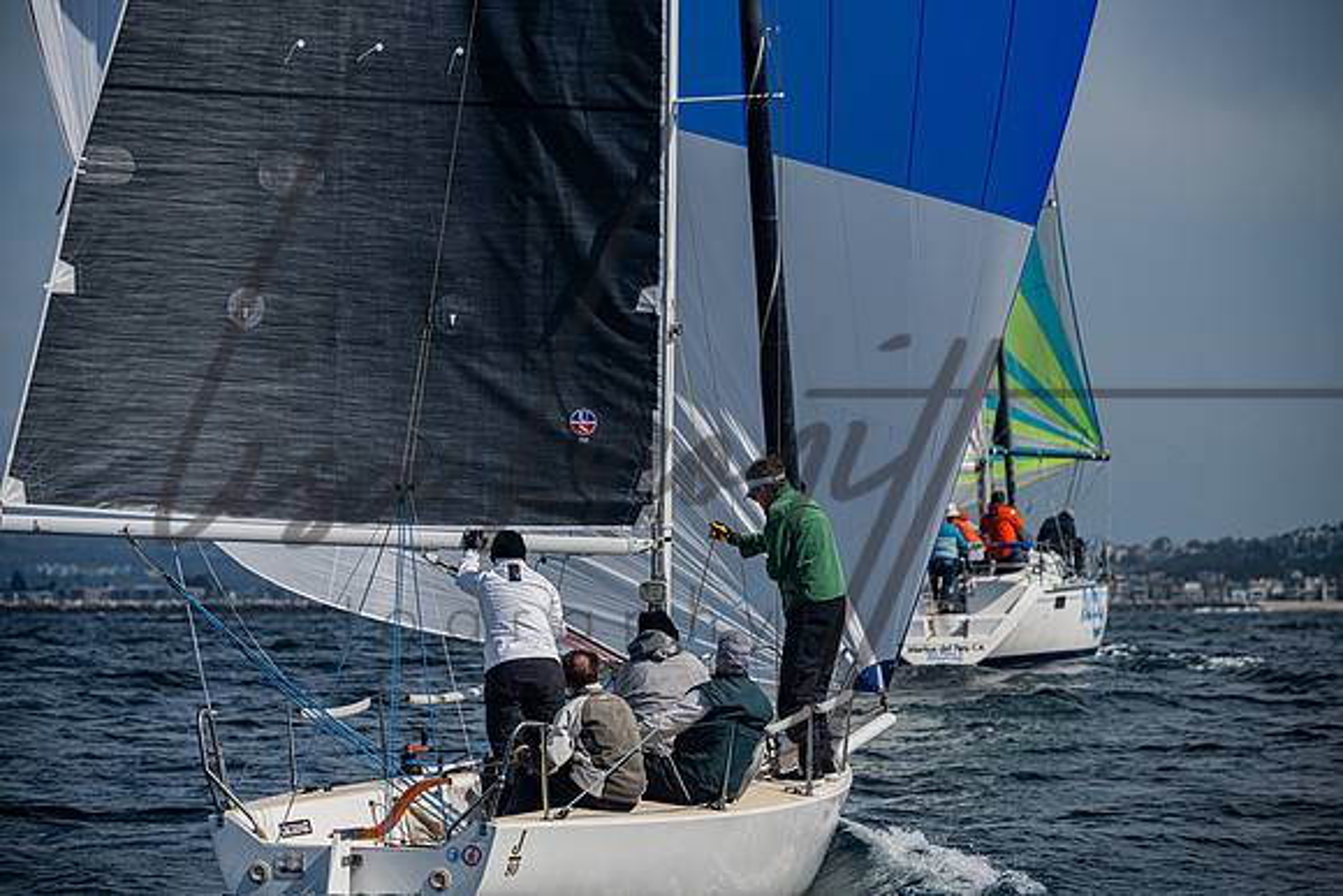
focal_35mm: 195
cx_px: 672
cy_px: 448
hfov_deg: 10.5
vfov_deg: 7.0
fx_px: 7276
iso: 320
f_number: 6.3
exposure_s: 1/5000
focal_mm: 195
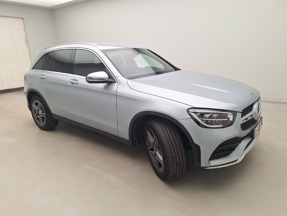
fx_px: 191
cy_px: 108
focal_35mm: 23
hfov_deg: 73.9
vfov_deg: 58.9
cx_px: 144
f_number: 1.8
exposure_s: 1/101
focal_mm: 5.54
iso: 40
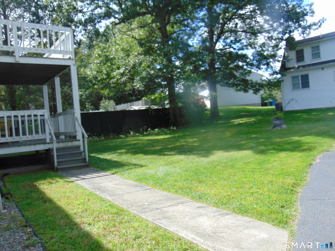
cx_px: 168
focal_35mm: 30
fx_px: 290
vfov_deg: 46.8
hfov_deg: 60.0
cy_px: 126
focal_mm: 5.4
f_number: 3.1
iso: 80
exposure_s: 1/400
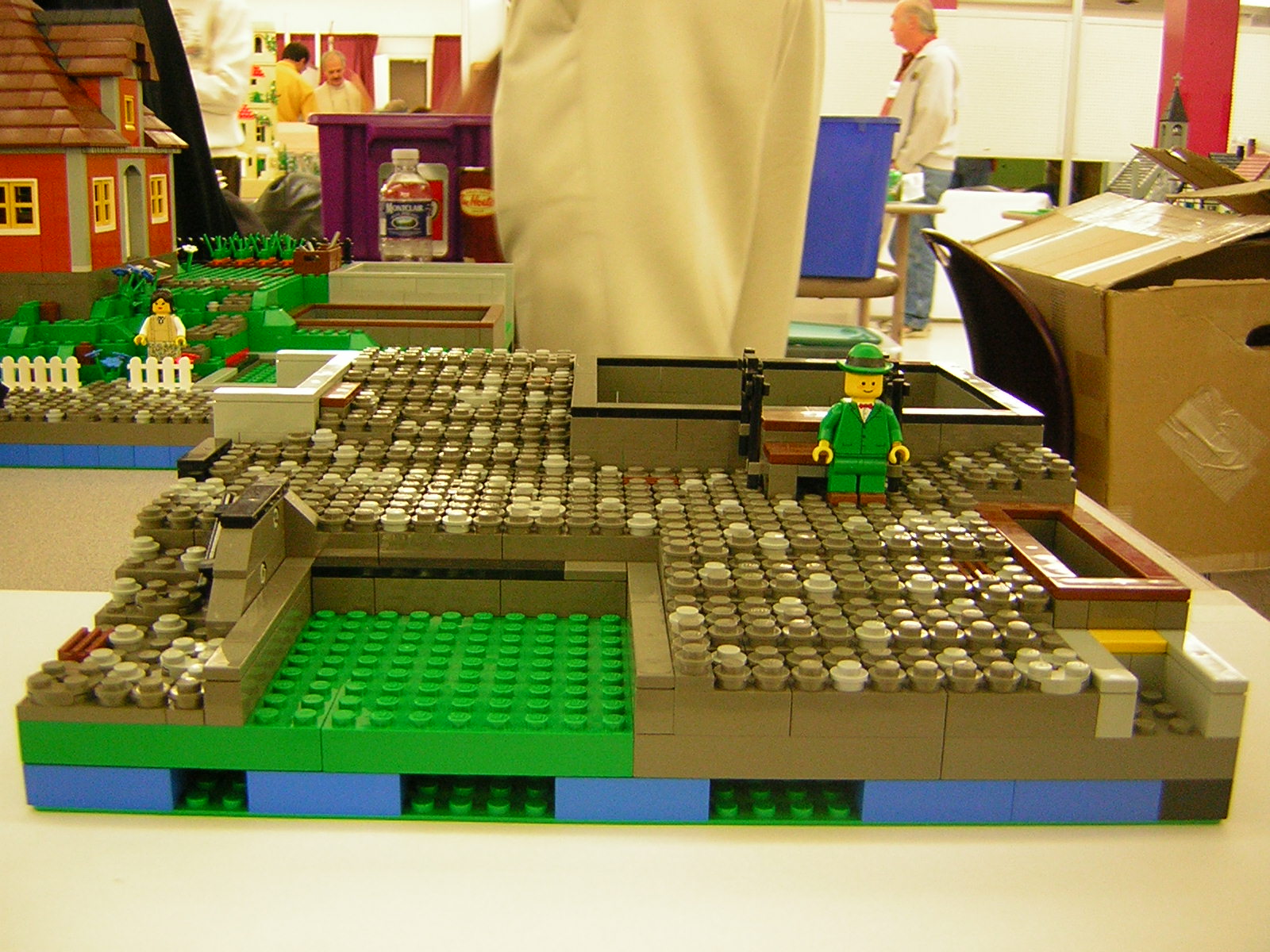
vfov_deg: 39.7
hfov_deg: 51.4
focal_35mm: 36
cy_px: 476
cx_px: 635
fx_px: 1321
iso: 104
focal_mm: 4.7
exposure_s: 1/5.7
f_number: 2.6
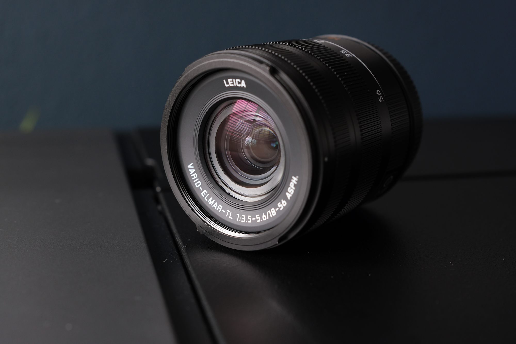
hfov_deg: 39.6
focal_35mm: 50
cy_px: 172
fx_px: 717
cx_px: 258
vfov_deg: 27.0
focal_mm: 33
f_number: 4
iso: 500
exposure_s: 1/30
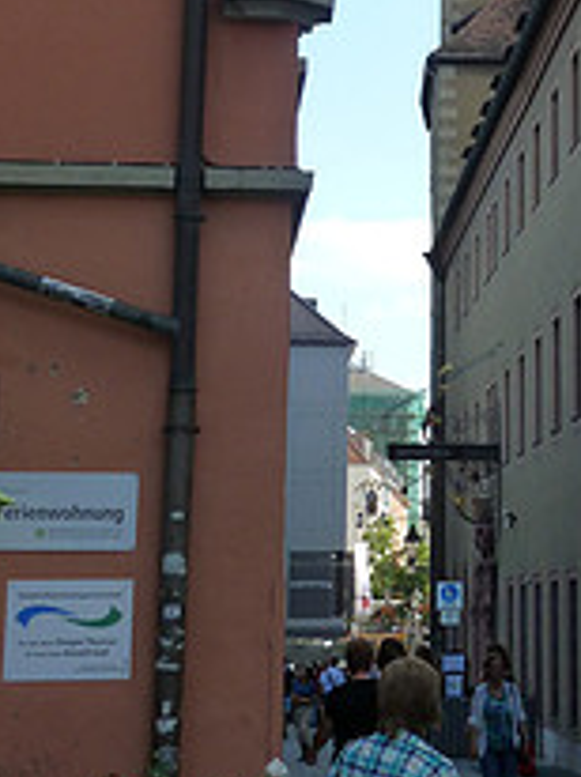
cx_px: 534
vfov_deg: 19.7
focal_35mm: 96
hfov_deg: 15.2
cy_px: -41
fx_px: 2153
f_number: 4
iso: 125
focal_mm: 7.3
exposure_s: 1/250
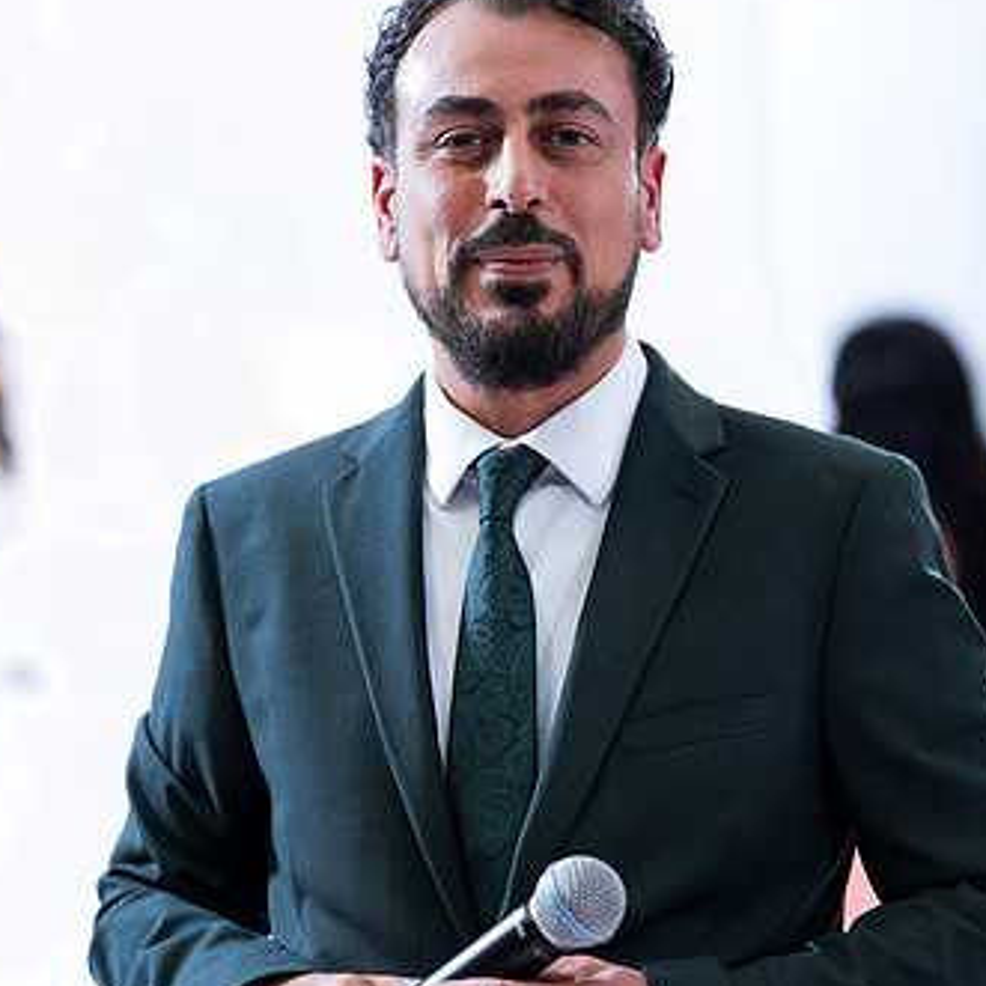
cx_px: 486
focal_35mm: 128
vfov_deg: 13.6
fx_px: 4125
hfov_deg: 13.6
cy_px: 484
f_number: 2
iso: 640
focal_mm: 86
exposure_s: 1/200
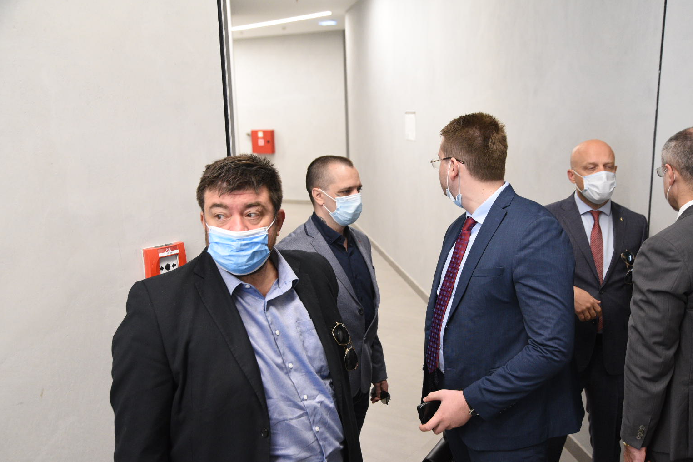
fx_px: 654
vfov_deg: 38.9
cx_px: 367
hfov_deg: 55.8
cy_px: 241
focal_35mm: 34
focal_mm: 32
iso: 2500
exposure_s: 1/200
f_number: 4
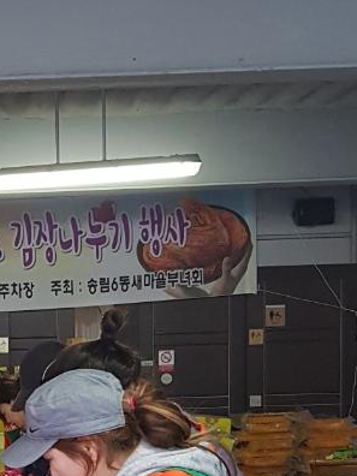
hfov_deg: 16.7
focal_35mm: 84
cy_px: 499
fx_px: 1155
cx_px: -84
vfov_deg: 22.2
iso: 160
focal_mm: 4.2
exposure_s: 1/60.2
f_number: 1.7
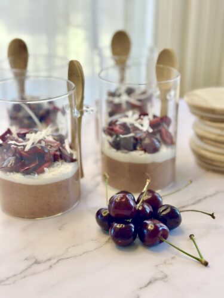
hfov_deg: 30.3
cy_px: 149
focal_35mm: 48
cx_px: 112
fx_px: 414
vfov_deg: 39.7
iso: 64
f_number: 1.78
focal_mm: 6.86
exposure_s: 1/160
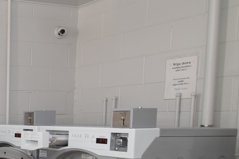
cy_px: 159
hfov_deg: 26.5
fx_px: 381
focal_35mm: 57
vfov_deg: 22.7
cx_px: -109
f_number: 4
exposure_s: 1/60
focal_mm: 13
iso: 800
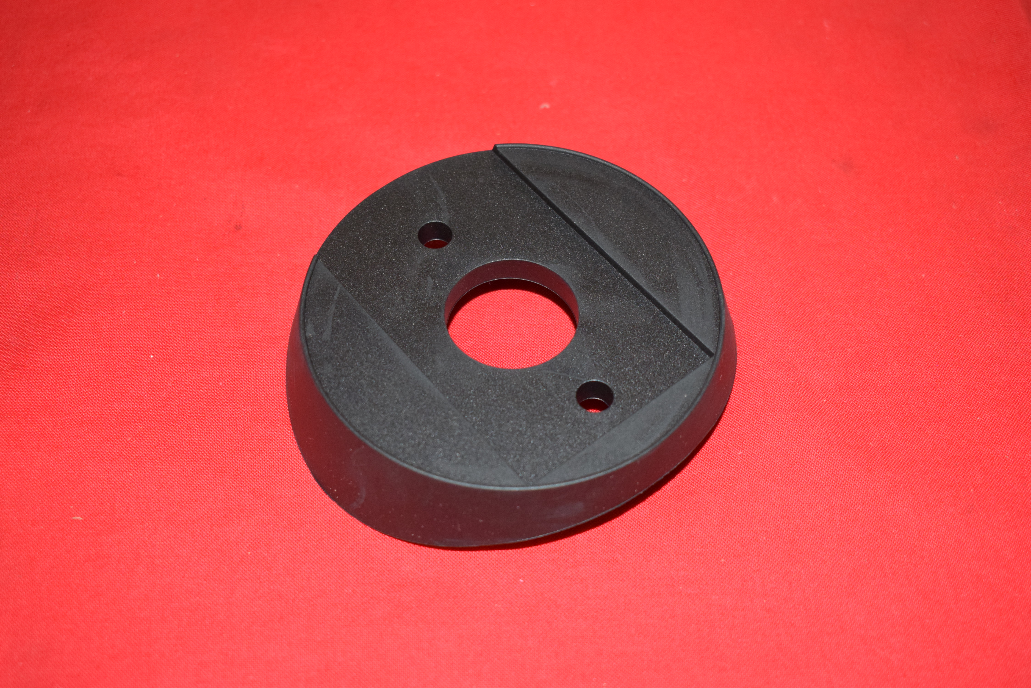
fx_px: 1375
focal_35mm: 48
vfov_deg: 28.1
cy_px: 344
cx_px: 516
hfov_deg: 41.1
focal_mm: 32
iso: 1250
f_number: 5
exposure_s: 1/200
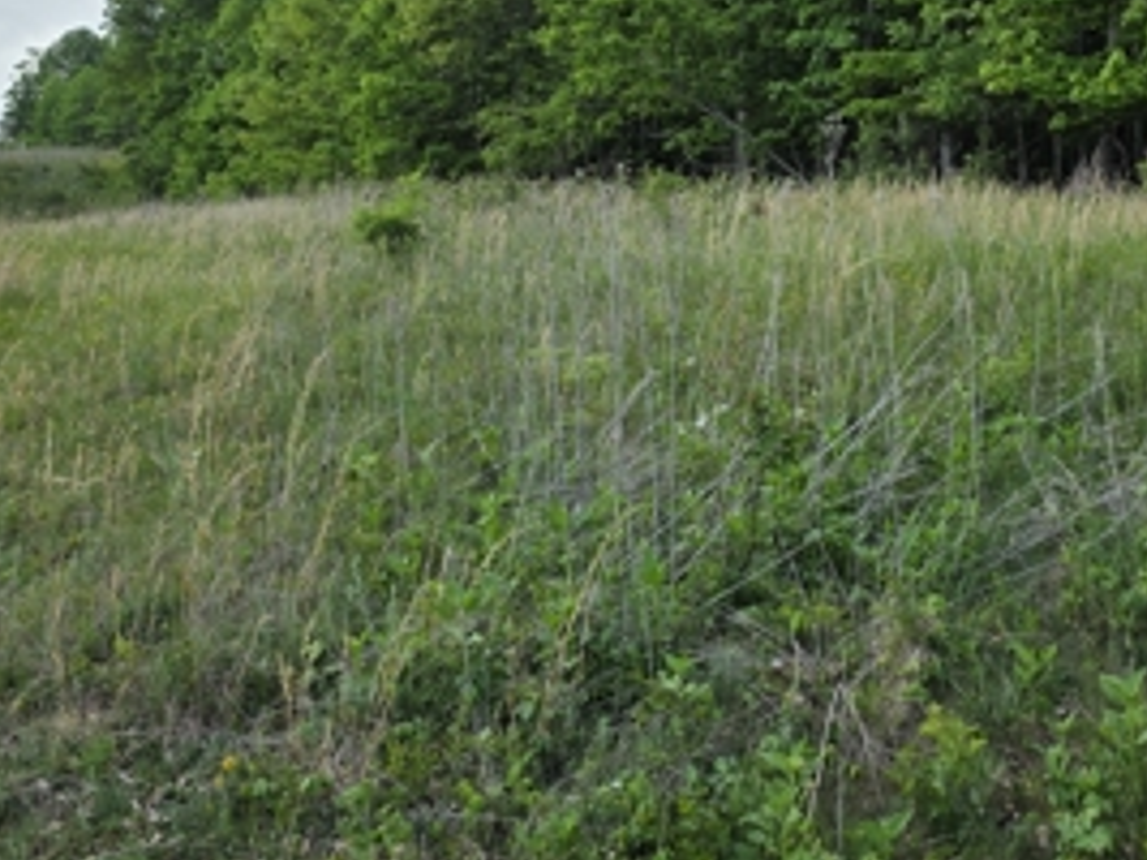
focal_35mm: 46
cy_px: 116
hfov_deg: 40.9
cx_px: 741
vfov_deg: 30.4
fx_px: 1524
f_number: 1.7
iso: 80
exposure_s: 1/1704
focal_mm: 6.3
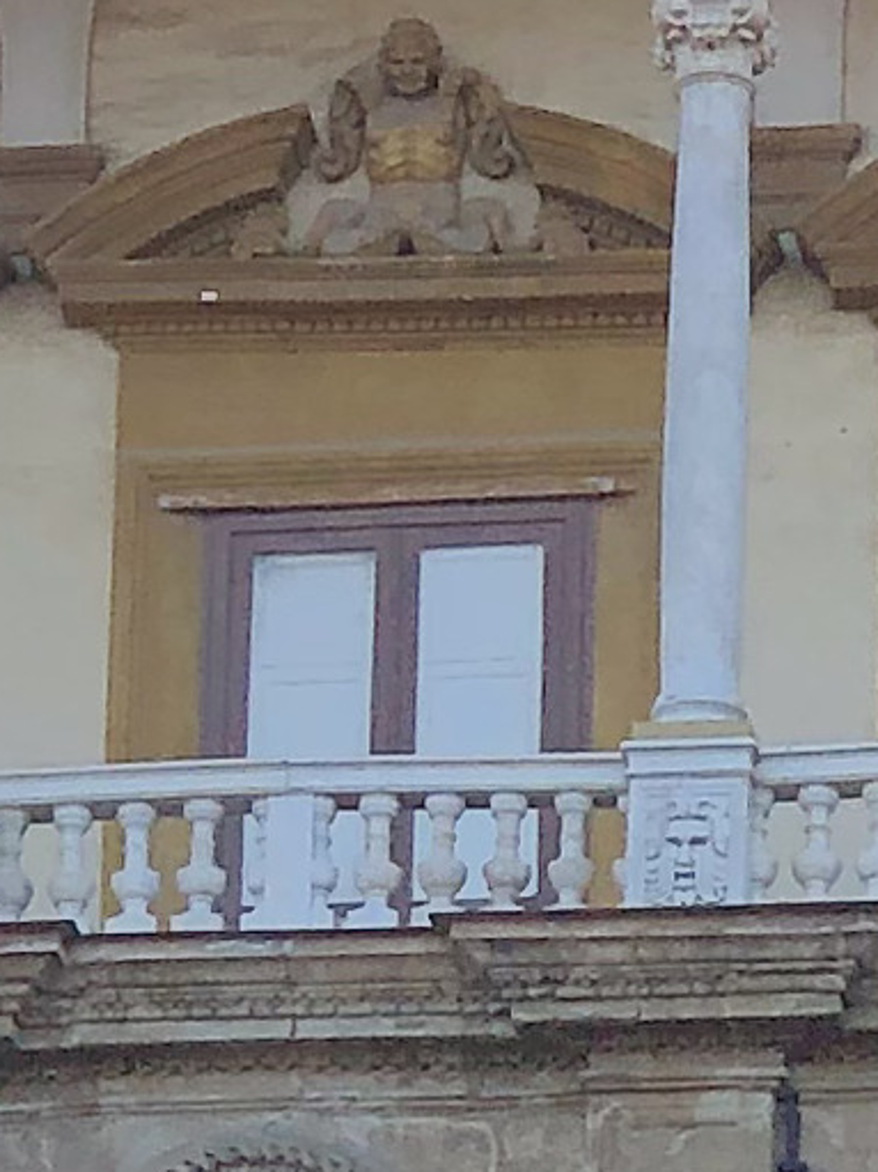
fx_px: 13770
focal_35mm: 407
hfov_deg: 3.6
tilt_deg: +20.4
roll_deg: +0.5
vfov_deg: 4.9
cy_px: 1222
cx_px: 1334
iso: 16
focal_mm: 6
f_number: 2.4
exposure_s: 1/571
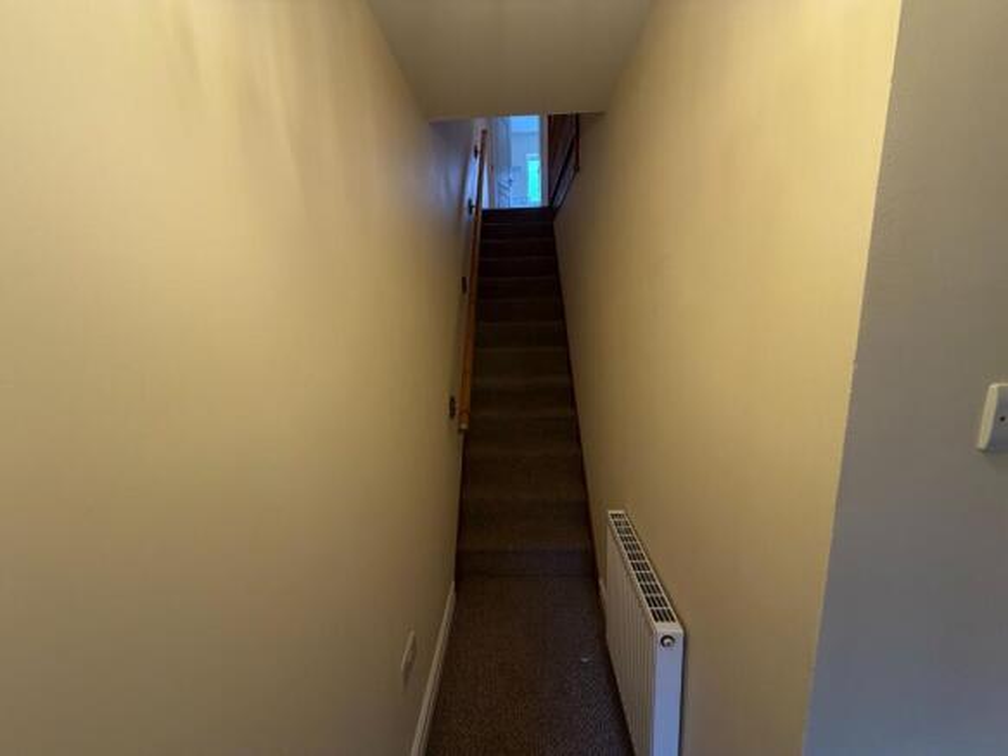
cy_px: 378
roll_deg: +1.9
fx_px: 408
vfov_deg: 85.7
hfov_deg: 102.1
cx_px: 504
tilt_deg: -9.6
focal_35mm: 14
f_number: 2.2
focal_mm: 2.22
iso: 200
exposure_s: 1/50
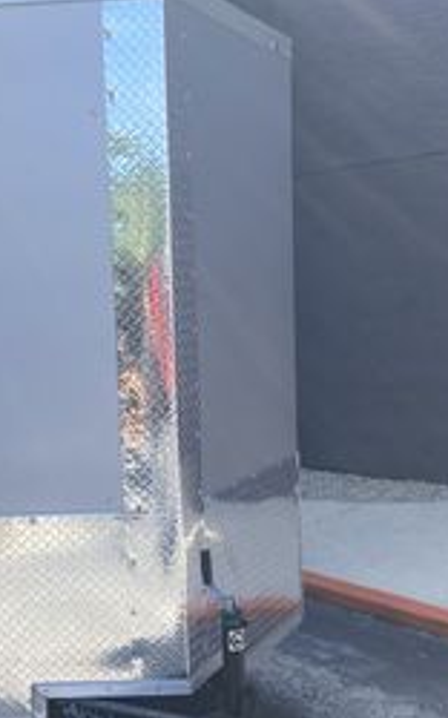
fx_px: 1115
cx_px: 83
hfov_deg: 22.4
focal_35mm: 57
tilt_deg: -8.2
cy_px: 497
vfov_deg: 35.2
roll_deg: +2.6
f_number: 1.8
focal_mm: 3.99
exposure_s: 1/623
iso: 20
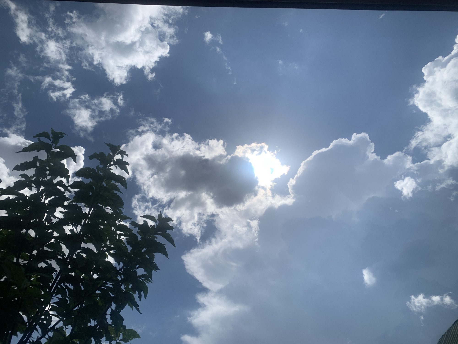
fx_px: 344
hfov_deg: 67.3
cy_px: 172
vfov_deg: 53.1
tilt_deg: +47.7
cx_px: 229
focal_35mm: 26
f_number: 1.8
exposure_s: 1/11765
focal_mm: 4.25
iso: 25
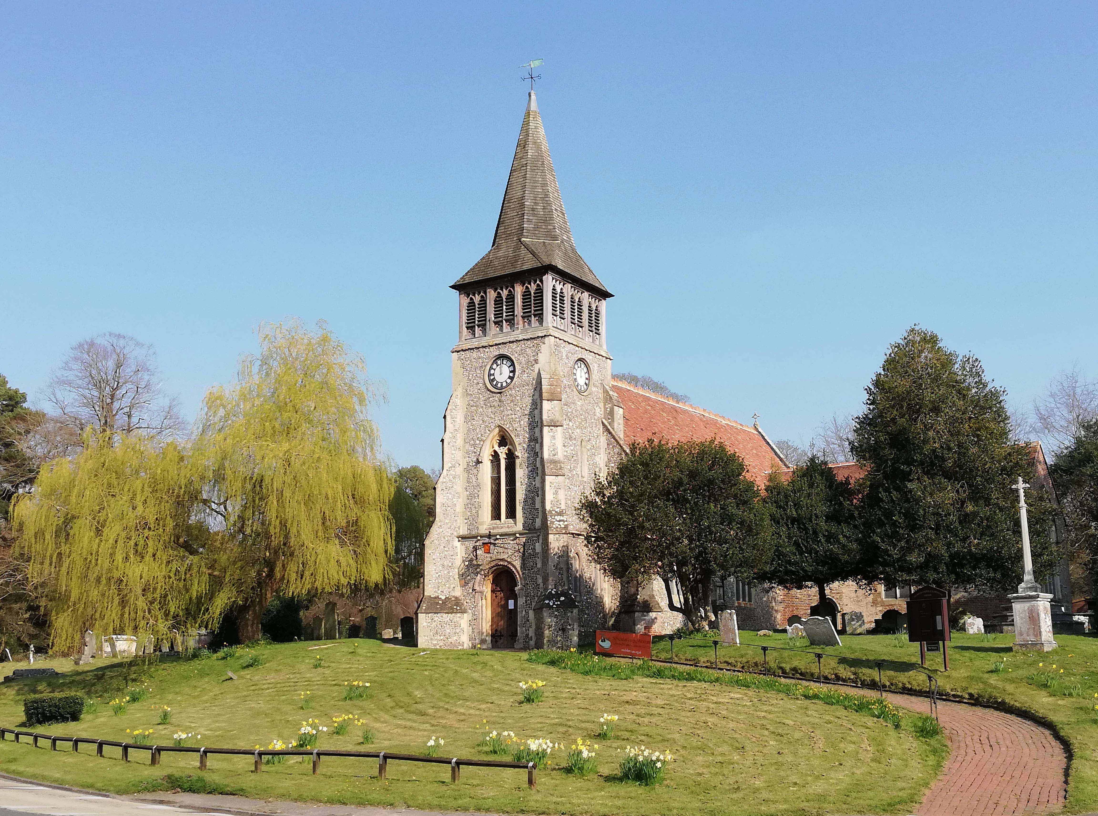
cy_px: 408
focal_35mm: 38
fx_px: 1202
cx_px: 549
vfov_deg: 37.5
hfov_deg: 49.1
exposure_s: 1/724
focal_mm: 3.81
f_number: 2.2
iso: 50
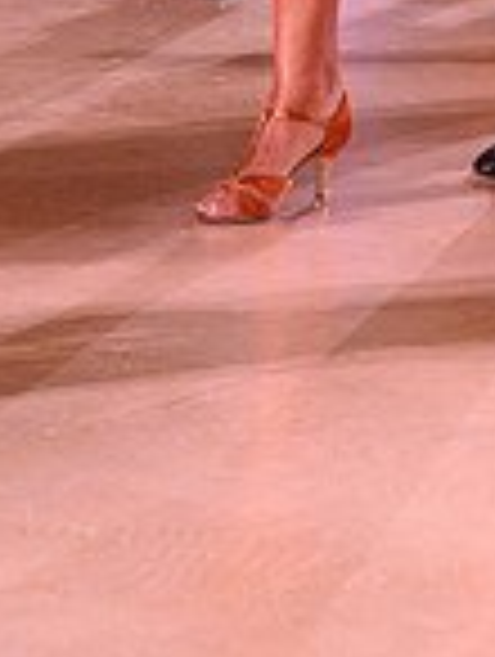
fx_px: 5076
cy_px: -549
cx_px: 677
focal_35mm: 267
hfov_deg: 5.5
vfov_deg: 7.2
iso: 2500
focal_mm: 70
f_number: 5.6
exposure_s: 1/250
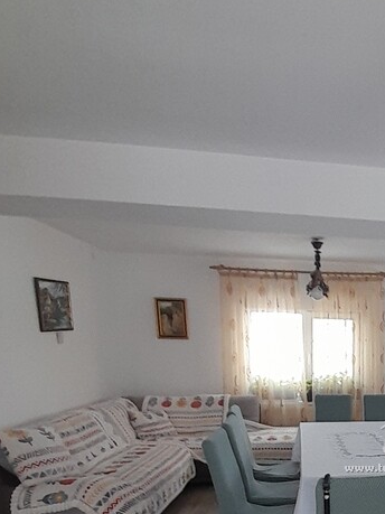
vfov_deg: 56.3
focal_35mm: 29
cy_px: 426
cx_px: 384
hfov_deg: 41.9
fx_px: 430
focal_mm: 1.13
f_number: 2.2
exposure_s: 1/50
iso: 80
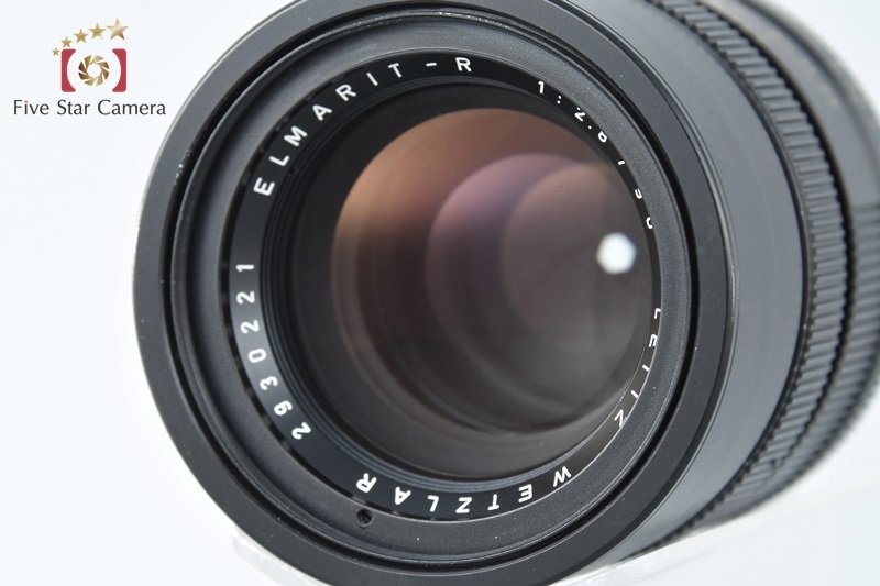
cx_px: 440
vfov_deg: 3.1
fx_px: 10997
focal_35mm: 450
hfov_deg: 4.6
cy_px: 293
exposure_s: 1/250
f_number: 13
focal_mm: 300
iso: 500
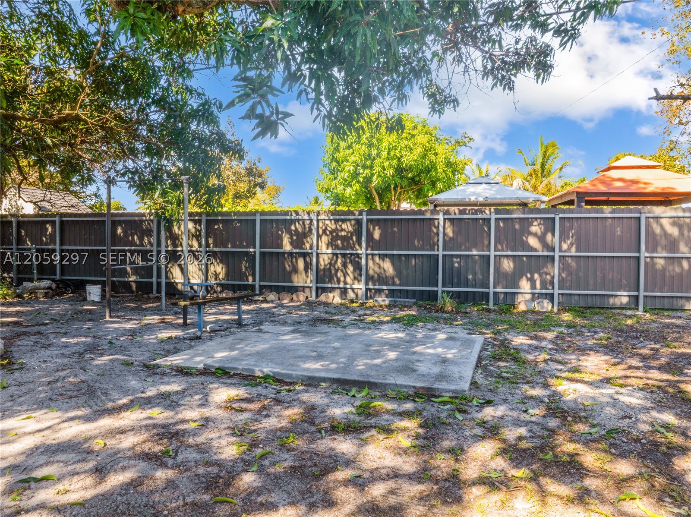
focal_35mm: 24
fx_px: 479
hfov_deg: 71.6
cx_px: 346
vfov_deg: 56.7
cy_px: 258
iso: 200
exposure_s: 1/50
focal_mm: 12.29
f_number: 11
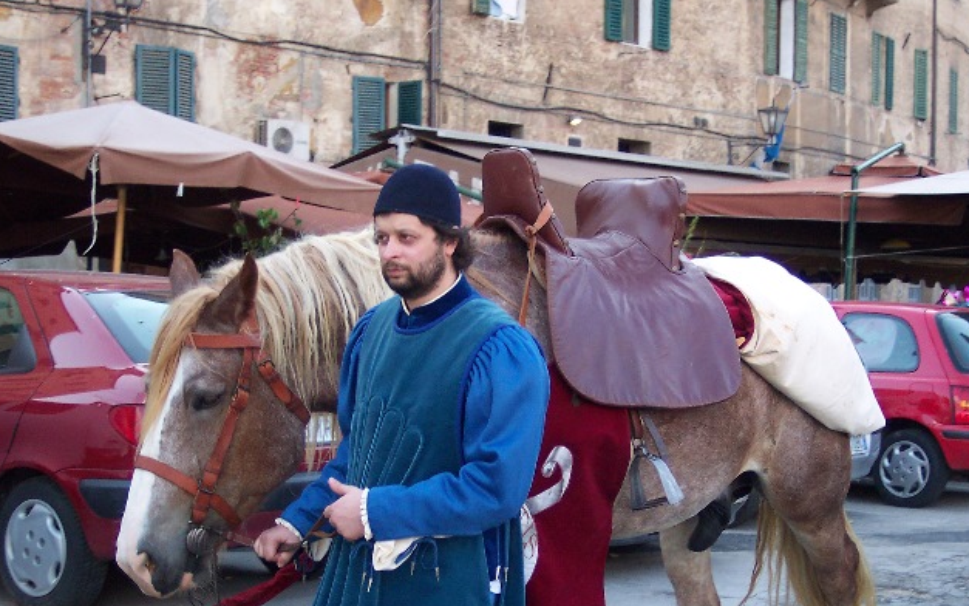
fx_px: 1822
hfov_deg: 29.7
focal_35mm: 69
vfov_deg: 18.8
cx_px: 544
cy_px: 413
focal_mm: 10.7
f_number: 3.4
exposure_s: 1/180
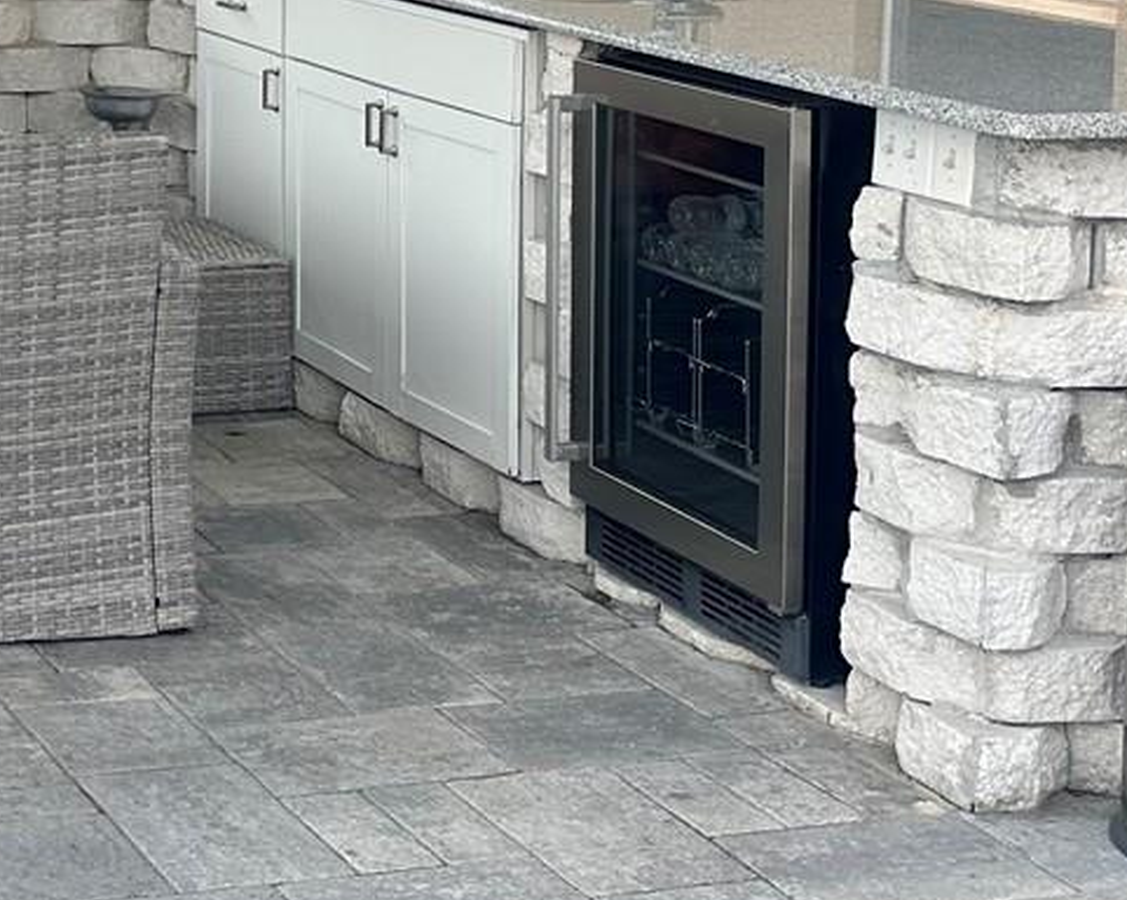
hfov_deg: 22.2
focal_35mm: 78
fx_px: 2600
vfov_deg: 18.7
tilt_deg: -3.1
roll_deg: -2.7
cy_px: -134
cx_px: -300
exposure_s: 1/694
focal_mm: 6.86
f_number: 1.78
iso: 80
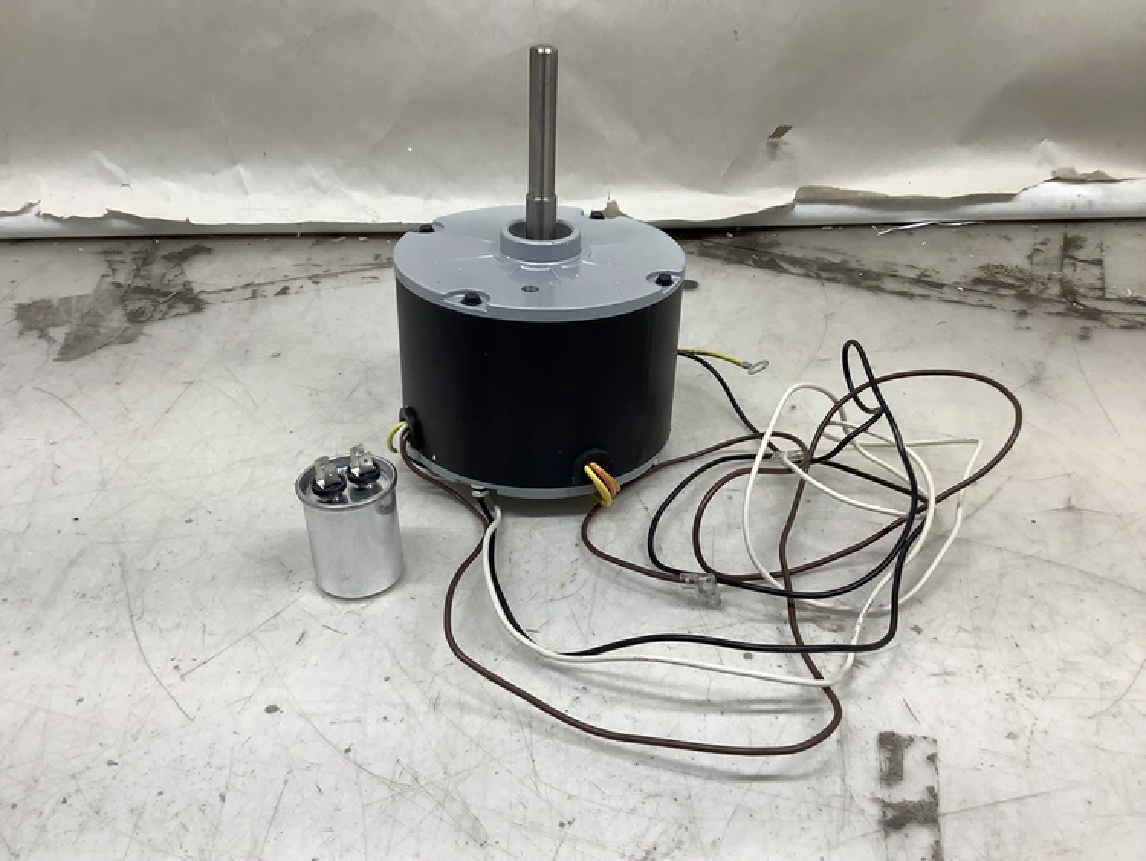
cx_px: 573
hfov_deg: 58.3
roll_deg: +2.0
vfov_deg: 45.5
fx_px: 1027
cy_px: 430
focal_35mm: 31
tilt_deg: -31.6
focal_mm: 3.3
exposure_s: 1/100
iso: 50
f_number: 2.4
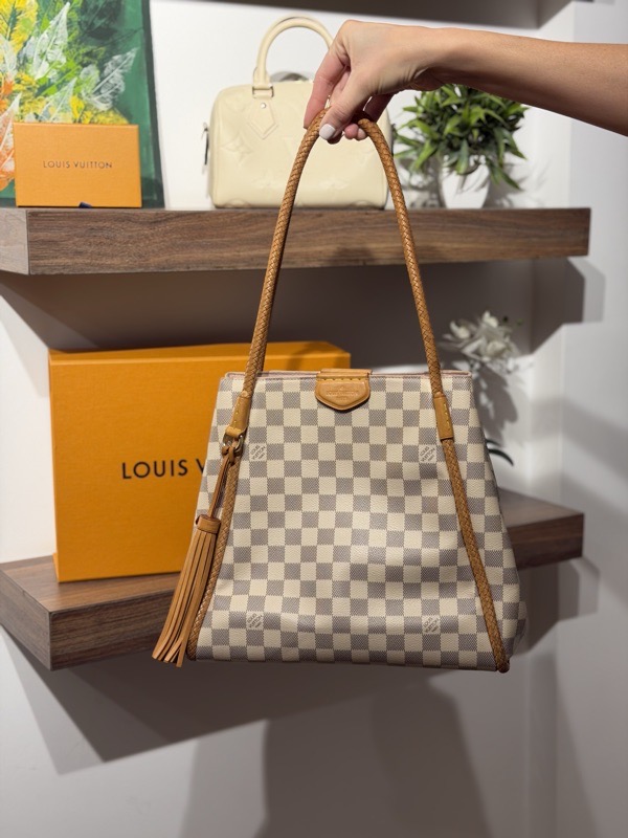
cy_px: 419
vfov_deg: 39.7
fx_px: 1161
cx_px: 314
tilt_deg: -9.3
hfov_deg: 30.3
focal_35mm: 48
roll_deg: +0.4
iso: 125
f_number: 1.78
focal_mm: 6.76
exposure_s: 1/60
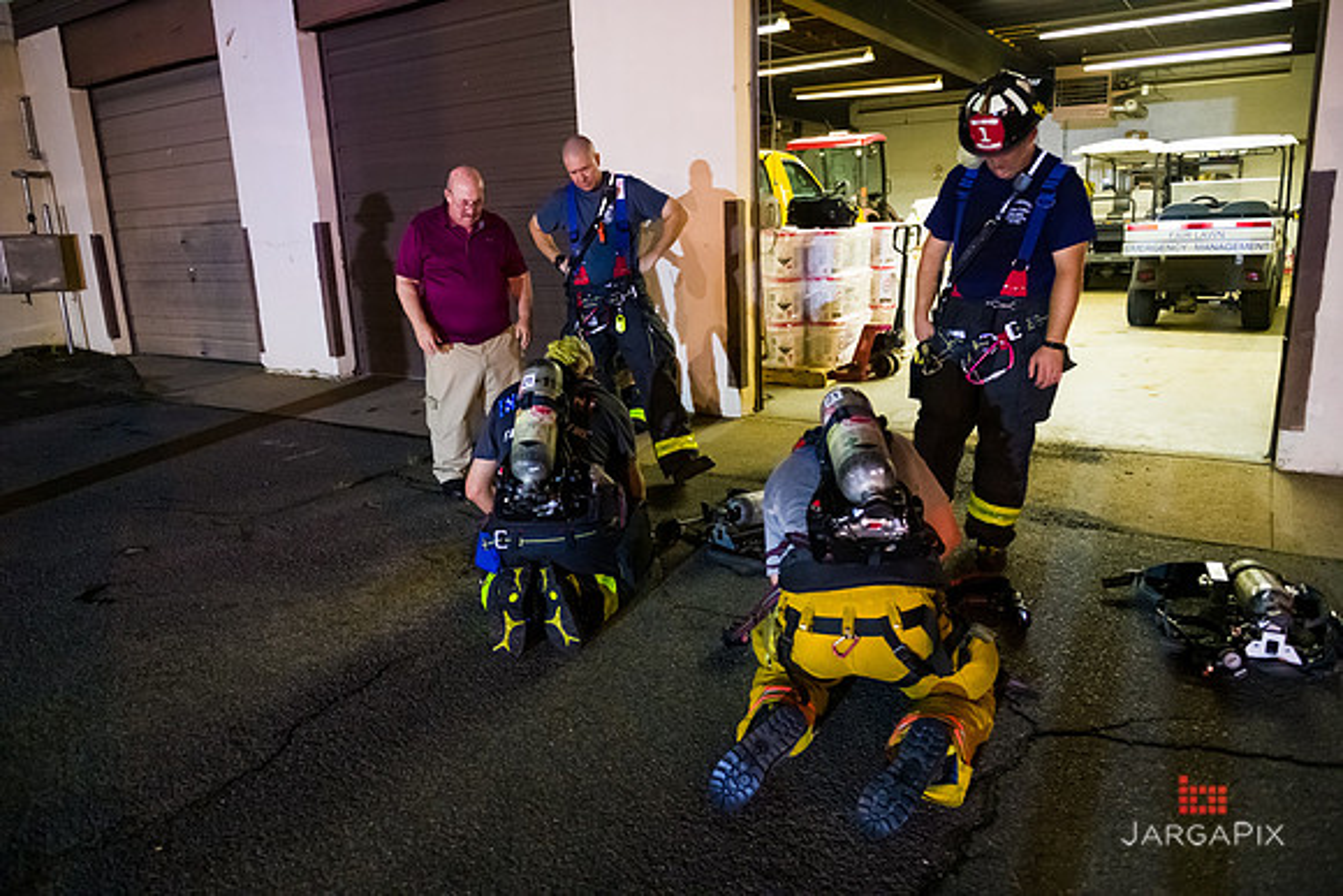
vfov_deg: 53.2
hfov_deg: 73.7
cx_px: 672
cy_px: 448
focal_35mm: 24
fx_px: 896
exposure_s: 1/125
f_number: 3.2
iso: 6400
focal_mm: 24
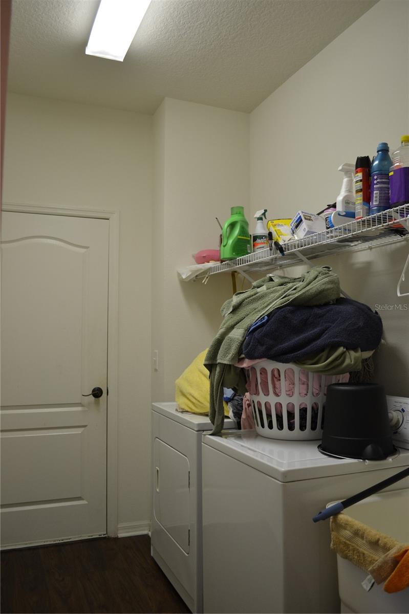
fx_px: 460
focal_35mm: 27
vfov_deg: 67.4
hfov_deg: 47.9
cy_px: 307
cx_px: 204
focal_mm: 18
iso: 400
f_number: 3.5
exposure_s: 1/50
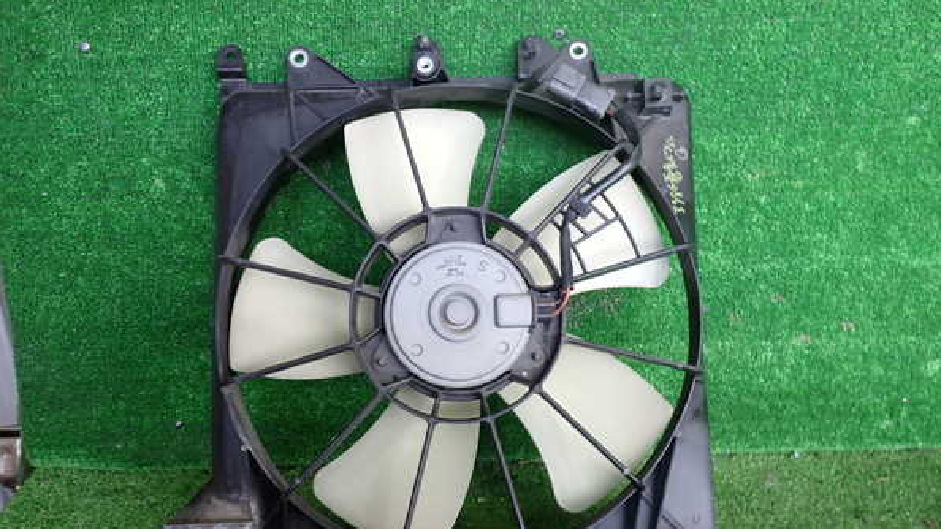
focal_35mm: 33
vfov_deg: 35.5
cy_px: 307
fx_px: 823
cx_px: 474
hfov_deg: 59.5
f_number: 2.3
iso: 200
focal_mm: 5.4
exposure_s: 1/100
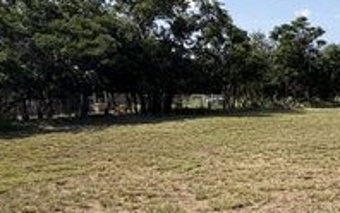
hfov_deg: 31.7
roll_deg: +0.3
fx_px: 445
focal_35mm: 48
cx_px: 445
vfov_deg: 26.6
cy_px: 155
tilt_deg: -7.6
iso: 25
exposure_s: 1/770
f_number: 2.2
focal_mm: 2.22
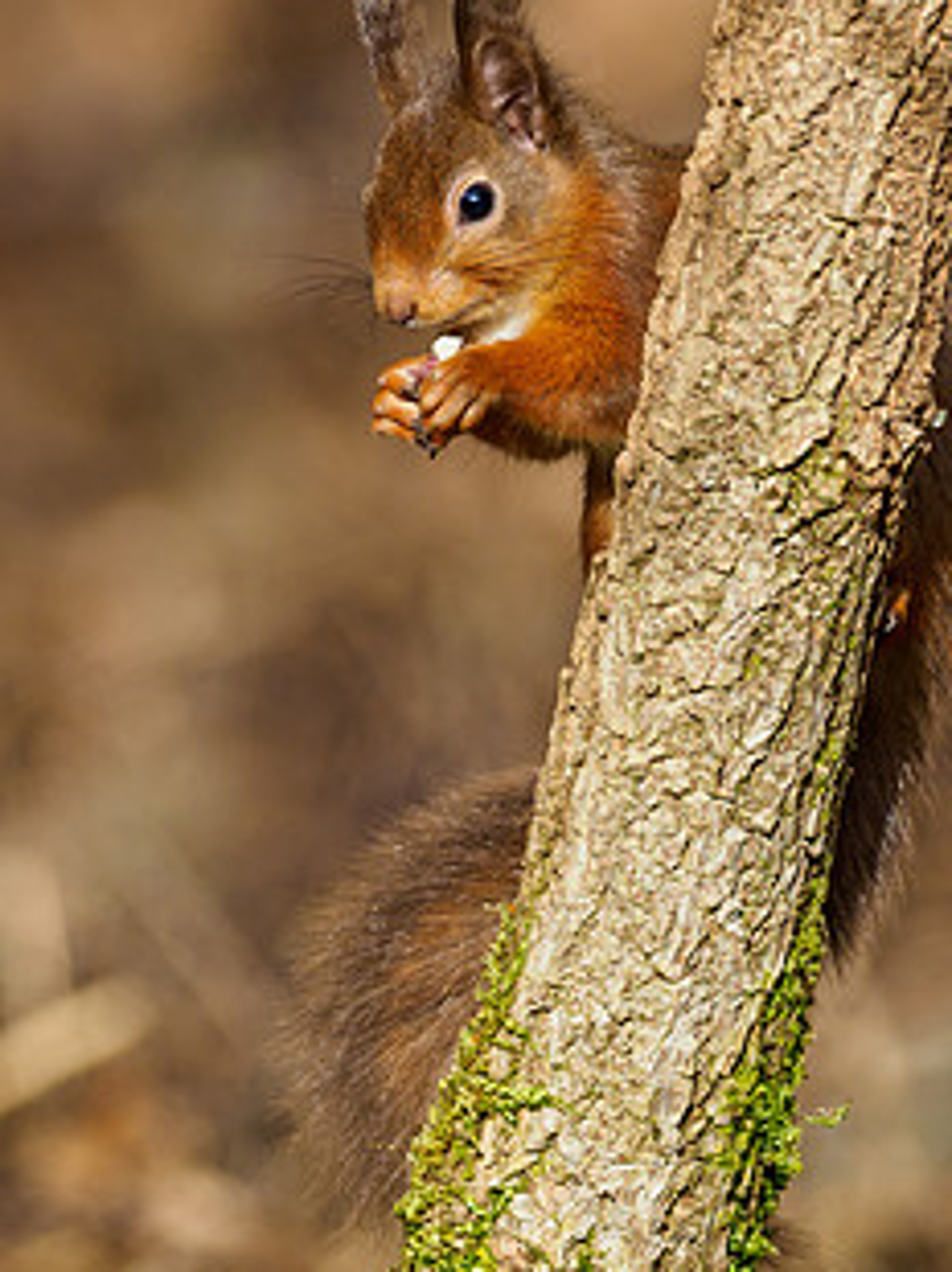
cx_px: 478
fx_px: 47552
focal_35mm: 1295
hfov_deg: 1.1
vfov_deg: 1.5
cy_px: 613
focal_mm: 300
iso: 200
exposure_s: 1/640
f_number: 4
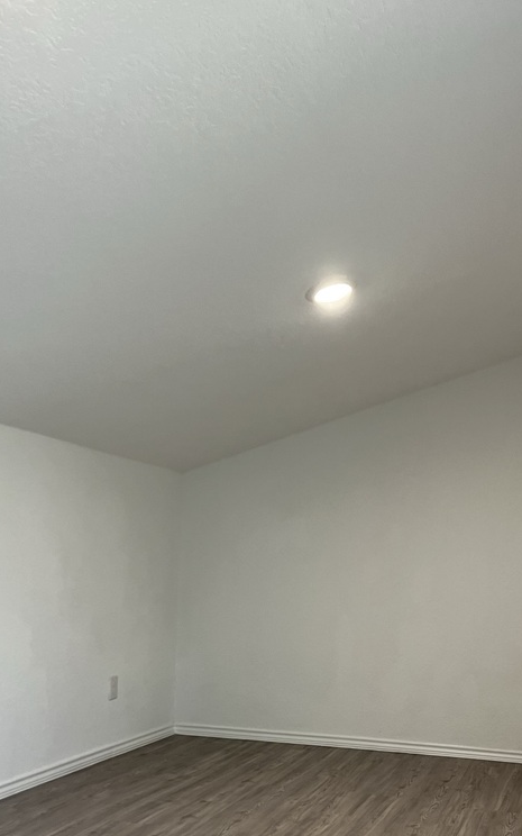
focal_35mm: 40
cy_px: 598
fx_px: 910
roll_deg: -1.9
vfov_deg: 47.9
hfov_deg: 31.4
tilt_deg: -1.8
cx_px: 390
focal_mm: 5.1
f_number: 1.6
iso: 80
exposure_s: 1/60
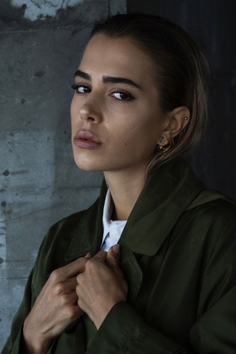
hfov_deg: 8.8
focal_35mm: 156
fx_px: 1533
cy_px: 177
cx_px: 118
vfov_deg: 13.2
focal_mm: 104
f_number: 5.6
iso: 400
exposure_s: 1/85
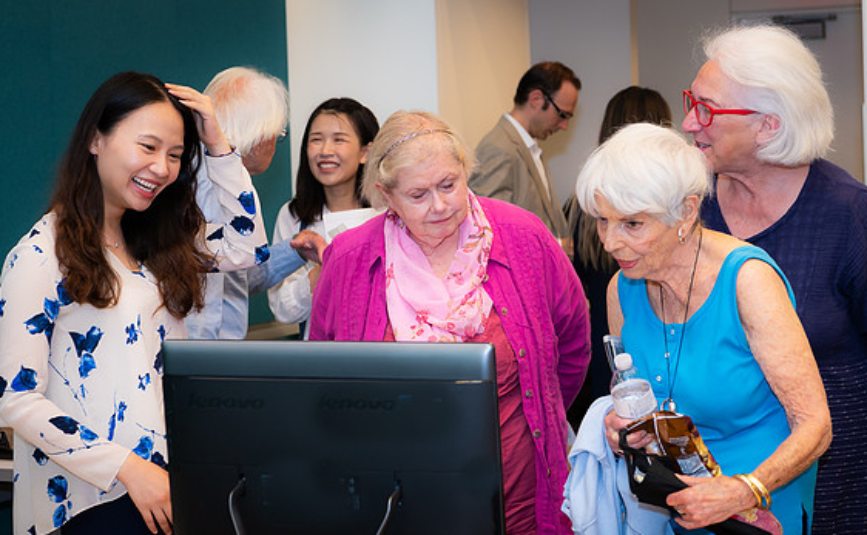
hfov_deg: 24.7
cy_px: 267
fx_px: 1978
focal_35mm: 84
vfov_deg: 15.4
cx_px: 384
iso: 640
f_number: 5.6
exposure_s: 1/100
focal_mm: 70
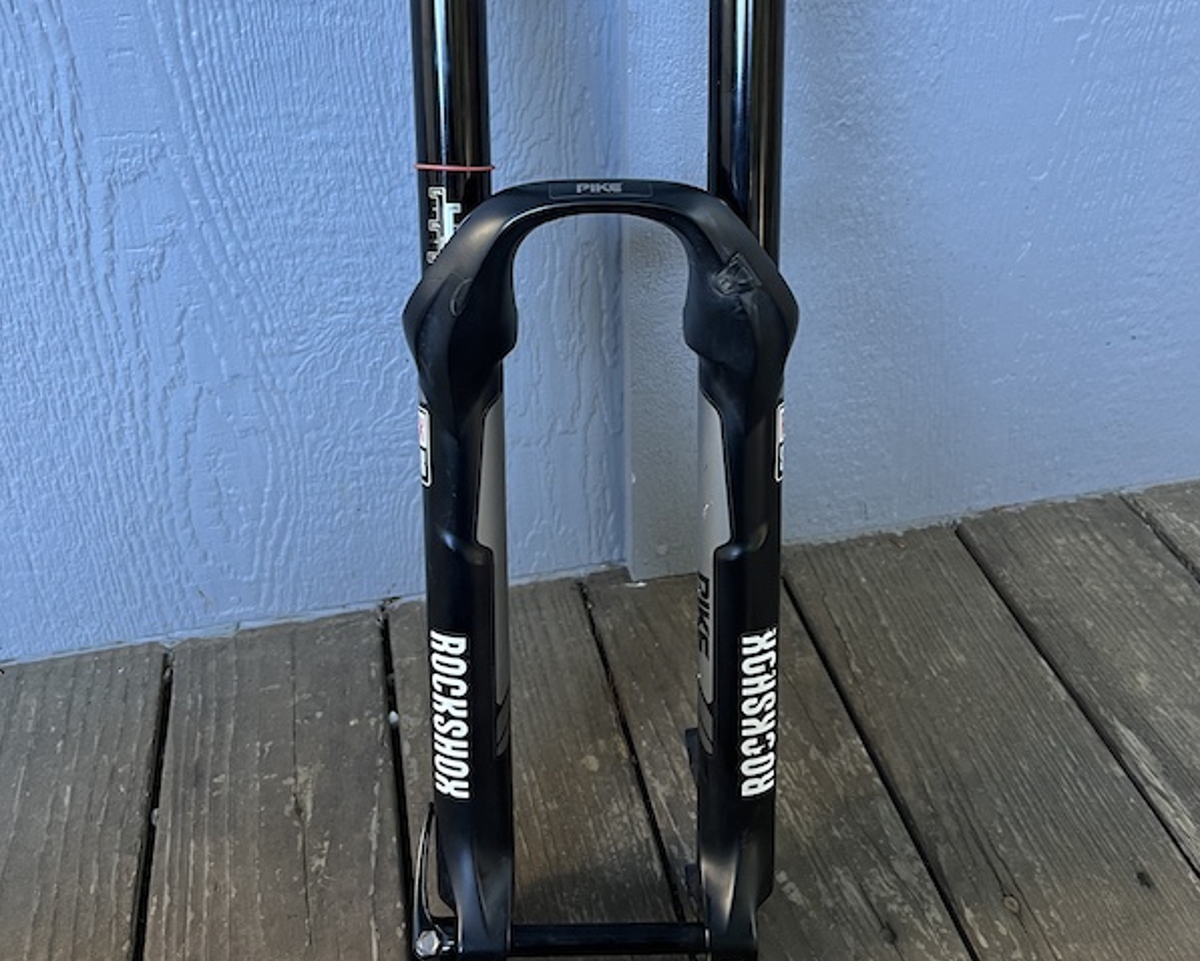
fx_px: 1208
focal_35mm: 34
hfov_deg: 52.8
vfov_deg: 42.8
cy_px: 324
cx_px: 599
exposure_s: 1/60
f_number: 1.6
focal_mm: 5.1
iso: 250
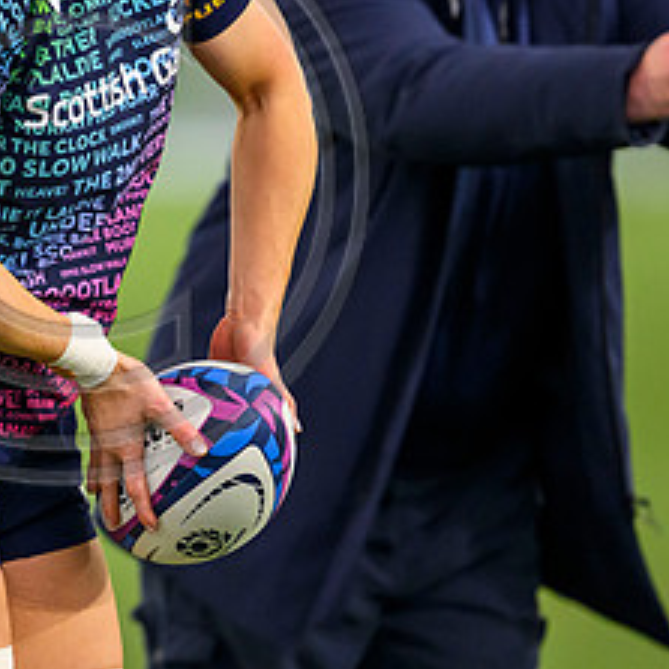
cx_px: -61
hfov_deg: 1.7
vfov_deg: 1.7
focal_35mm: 1005
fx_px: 21975
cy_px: 249
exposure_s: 1/2000
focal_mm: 400
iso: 5000
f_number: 3.5
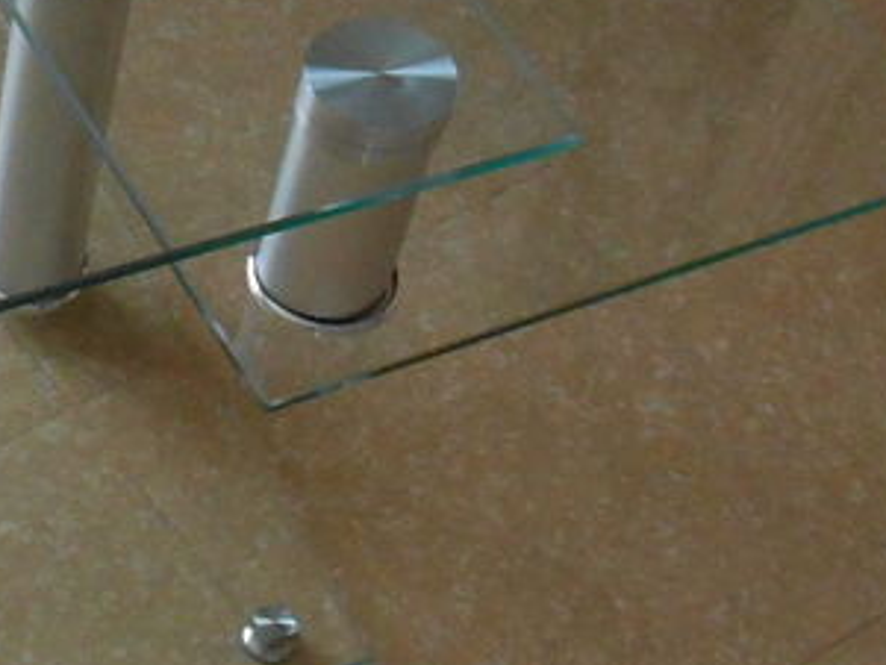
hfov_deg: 16.3
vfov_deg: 13.1
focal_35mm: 113
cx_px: -333
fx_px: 2893
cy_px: 259
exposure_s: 1/125
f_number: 3.9
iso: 500
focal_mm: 6
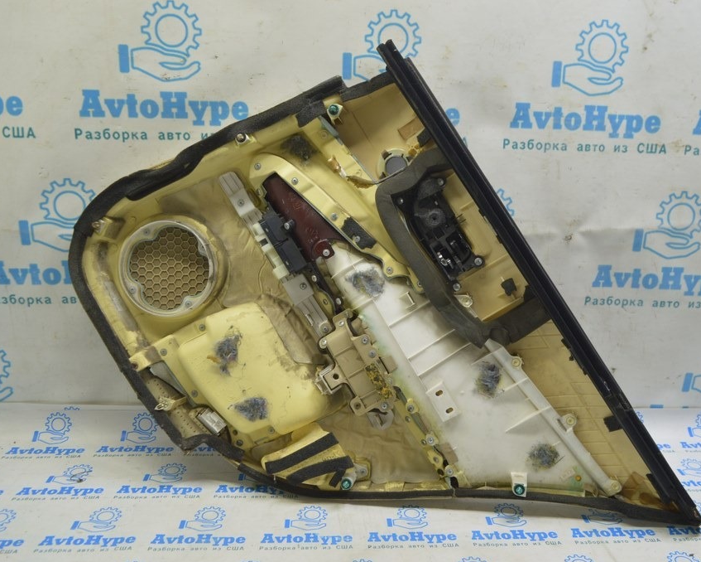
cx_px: 379
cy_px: 281
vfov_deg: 43.4
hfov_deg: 52.8
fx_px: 706
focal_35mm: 34
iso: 400
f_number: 5.6
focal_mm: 20
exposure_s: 1/20
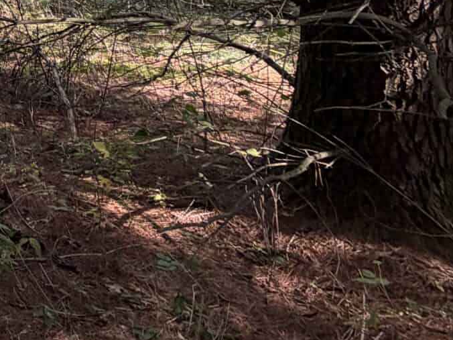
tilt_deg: -3.1
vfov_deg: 22.0
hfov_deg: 23.3
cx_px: -322
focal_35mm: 53
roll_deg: +0.5
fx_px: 694
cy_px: -190
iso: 50
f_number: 2.2
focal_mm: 2.22
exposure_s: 1/121
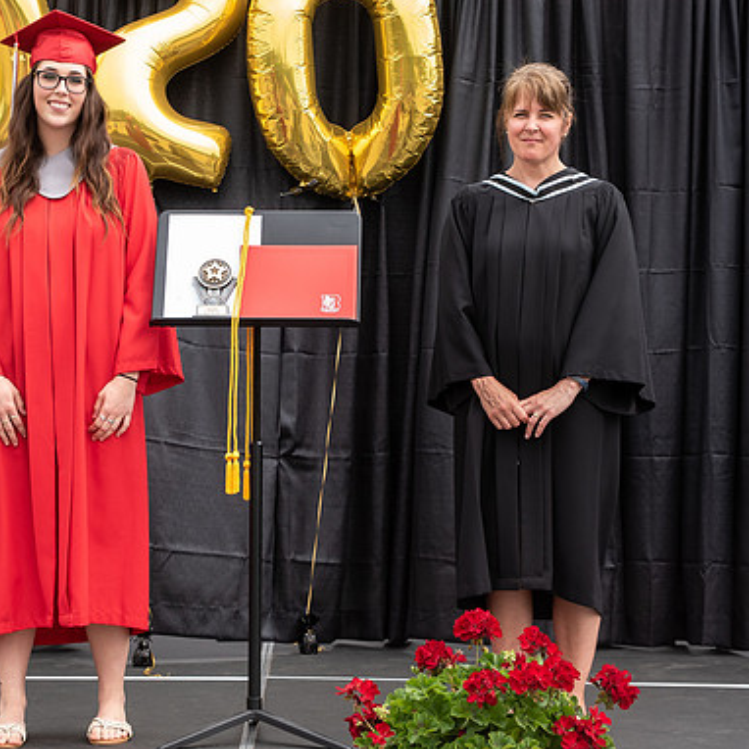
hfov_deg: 18.8
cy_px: 363
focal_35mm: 92
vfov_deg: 18.9
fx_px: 2252
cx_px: 220
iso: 500
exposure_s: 1/500
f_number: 5.6
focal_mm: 48
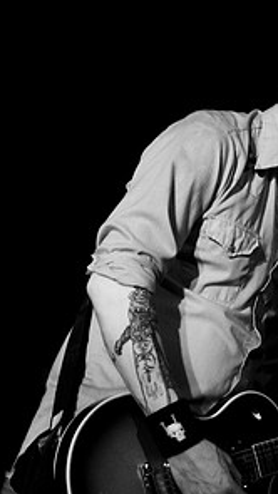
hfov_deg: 5.6
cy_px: 314
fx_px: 2830
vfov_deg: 10.0
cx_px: 373
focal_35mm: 216
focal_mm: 70
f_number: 2.8
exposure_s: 1/80
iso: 800
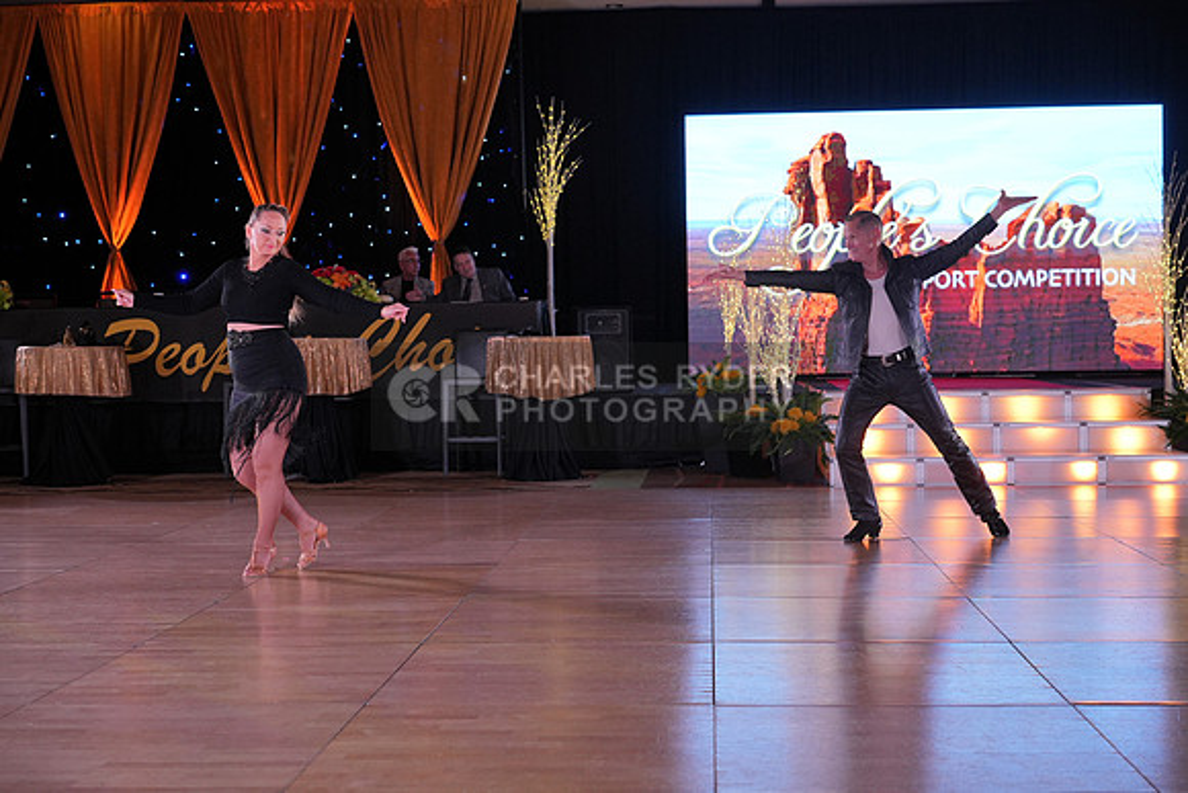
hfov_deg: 38.2
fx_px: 1716
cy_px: 396
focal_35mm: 52
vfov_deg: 26.0
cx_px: 594
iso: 1250
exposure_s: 1/400
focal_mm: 52
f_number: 4
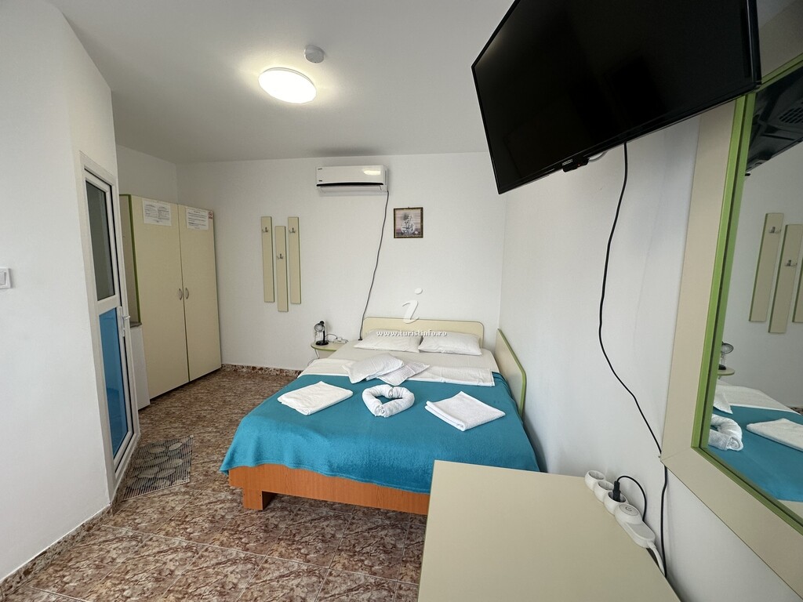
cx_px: 402
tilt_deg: -7.2
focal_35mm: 14
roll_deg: -0.6
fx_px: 325
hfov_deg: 102.1
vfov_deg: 85.7
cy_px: 301
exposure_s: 1/99
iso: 80
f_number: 2.2
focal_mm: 2.22
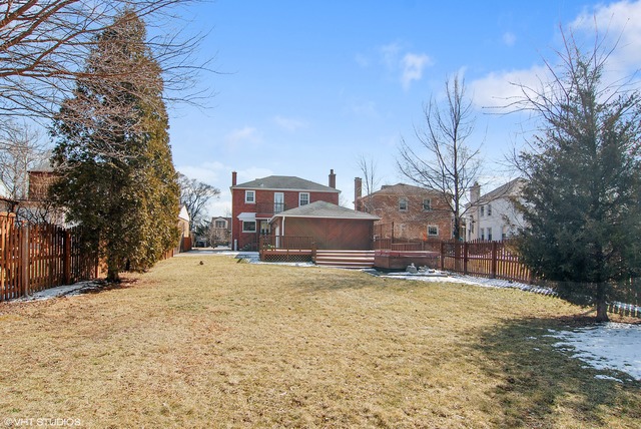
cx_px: 320
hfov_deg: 81.2
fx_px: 374
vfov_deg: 59.6
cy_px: 214
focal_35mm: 21
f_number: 9
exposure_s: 1/200
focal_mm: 14
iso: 100
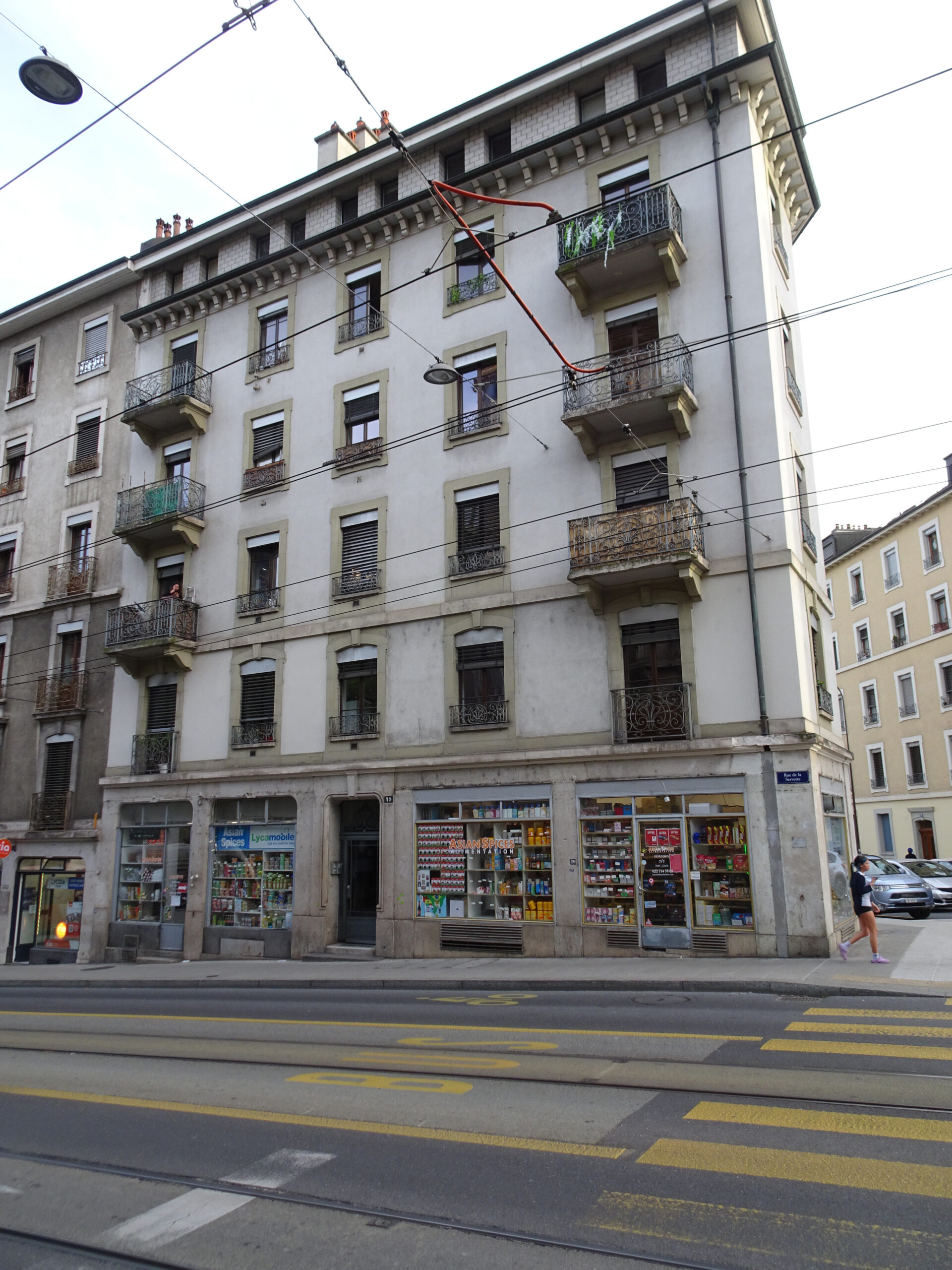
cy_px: 635
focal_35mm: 24
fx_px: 880
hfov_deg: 56.8
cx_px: 476
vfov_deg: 71.6
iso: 80
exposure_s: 1/100
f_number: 3.5
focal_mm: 4.1
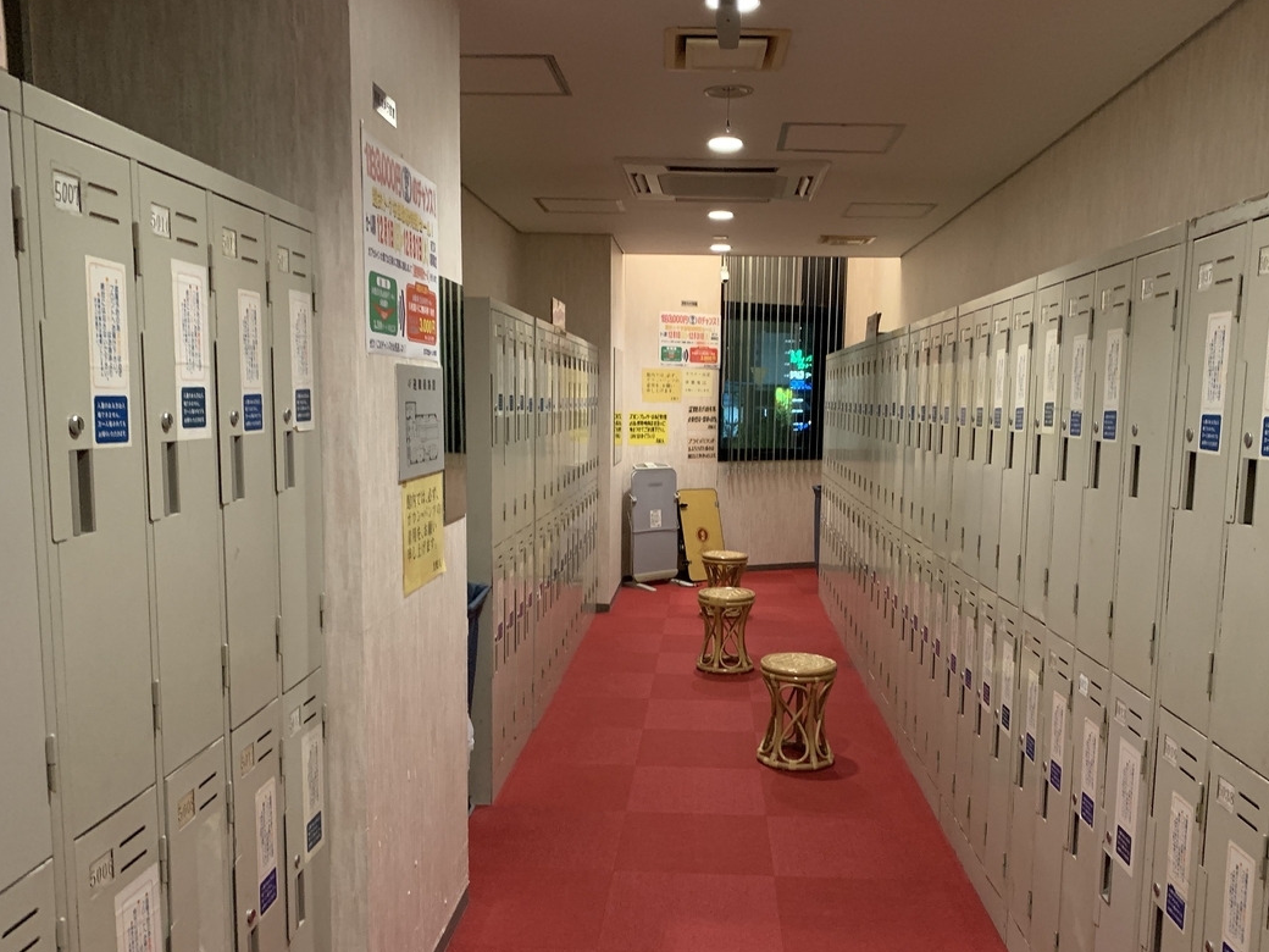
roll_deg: -1.0
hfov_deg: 59.9
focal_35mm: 30
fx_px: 1100
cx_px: 691
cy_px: 541
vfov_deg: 46.7
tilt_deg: -9.5
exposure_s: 1/25
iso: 320
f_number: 1.8
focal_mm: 4.25
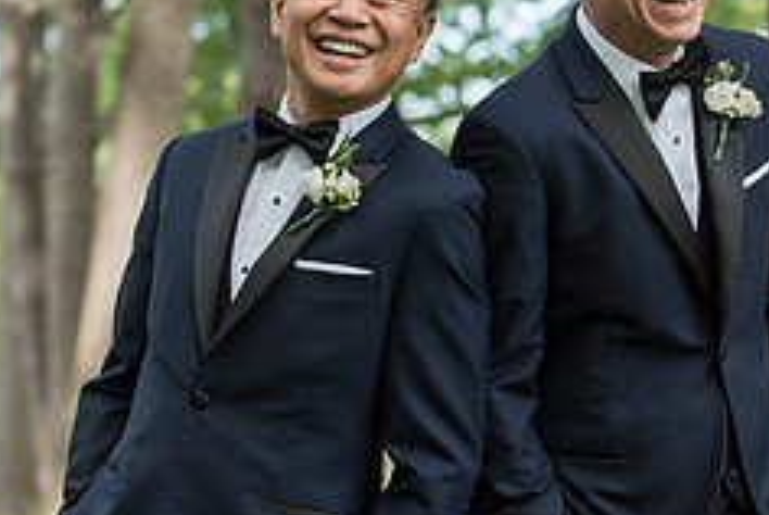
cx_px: 450
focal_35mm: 172
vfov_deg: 8.0
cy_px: 132
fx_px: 3679
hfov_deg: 11.9
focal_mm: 70
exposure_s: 1/500
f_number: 3.5
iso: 400
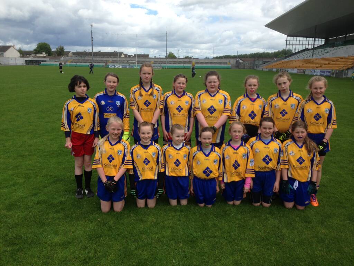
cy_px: 133
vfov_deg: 42.9
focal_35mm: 33
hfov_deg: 55.4
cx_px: 177
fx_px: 337
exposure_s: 1/1153
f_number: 2.4
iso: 50
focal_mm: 4.12
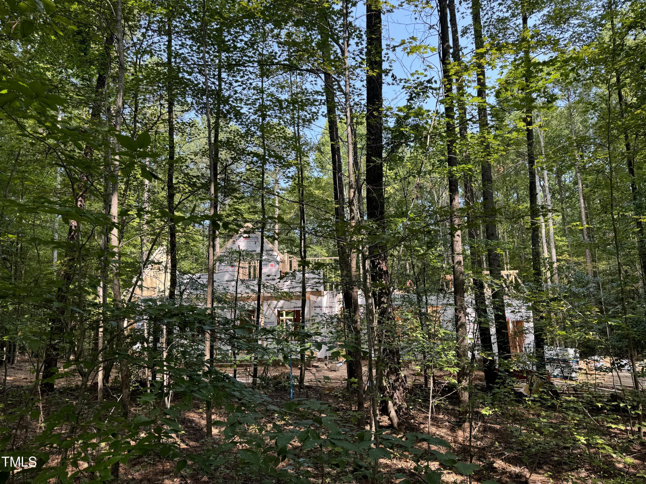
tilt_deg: +9.8
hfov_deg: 71.6
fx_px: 448
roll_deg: +0.6
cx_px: 323
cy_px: 242
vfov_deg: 56.8
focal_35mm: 24
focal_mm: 6.76
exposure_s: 1/522
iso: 80
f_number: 1.78
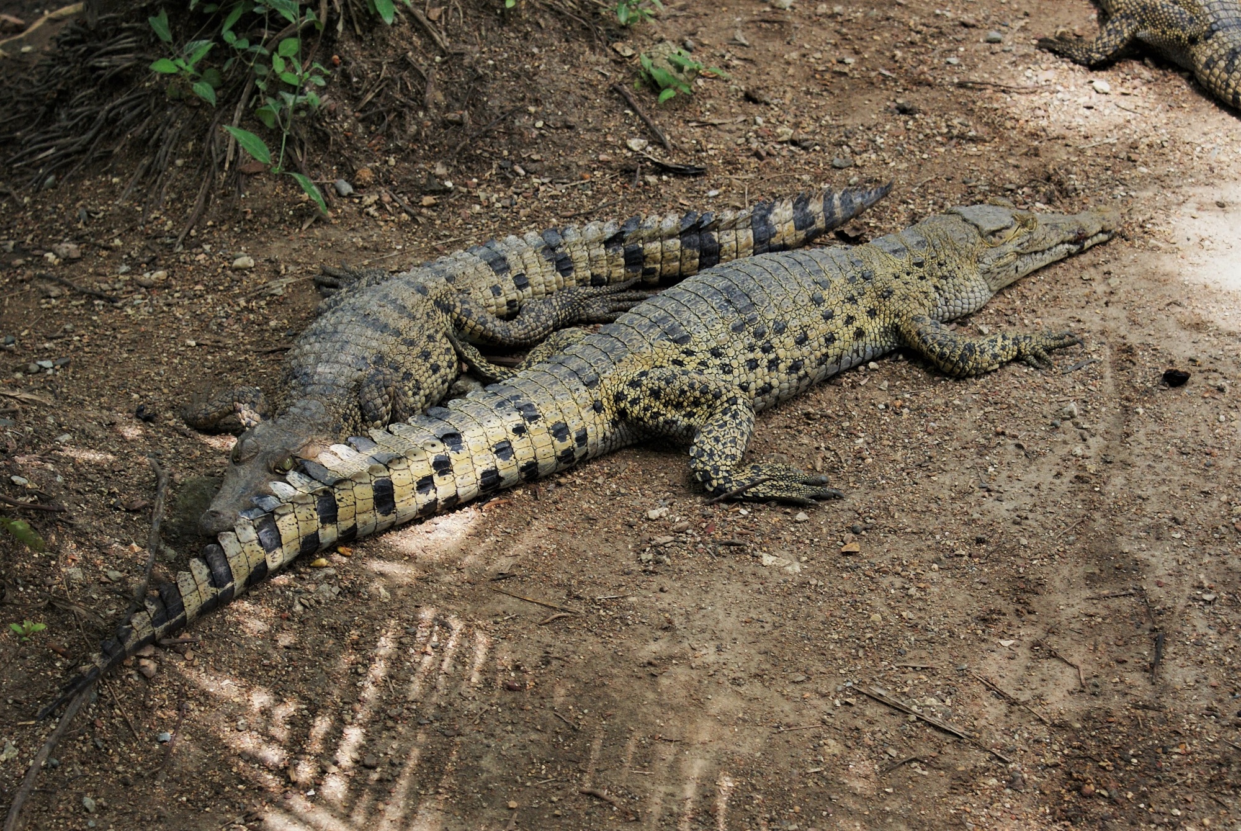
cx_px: 620
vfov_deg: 16.6
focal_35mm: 82
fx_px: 2847
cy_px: 416
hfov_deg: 24.6
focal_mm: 55
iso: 250
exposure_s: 1/100
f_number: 5.6
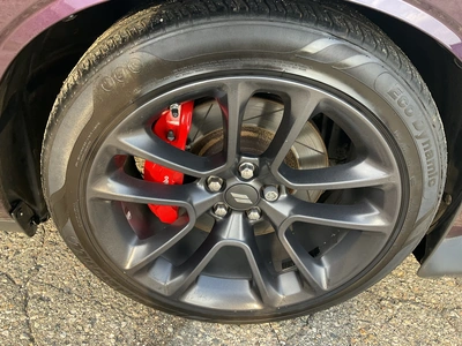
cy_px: 173
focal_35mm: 29
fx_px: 387
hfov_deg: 61.7
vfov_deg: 48.2
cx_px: 231
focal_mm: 3
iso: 40
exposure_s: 1/122
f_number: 1.8
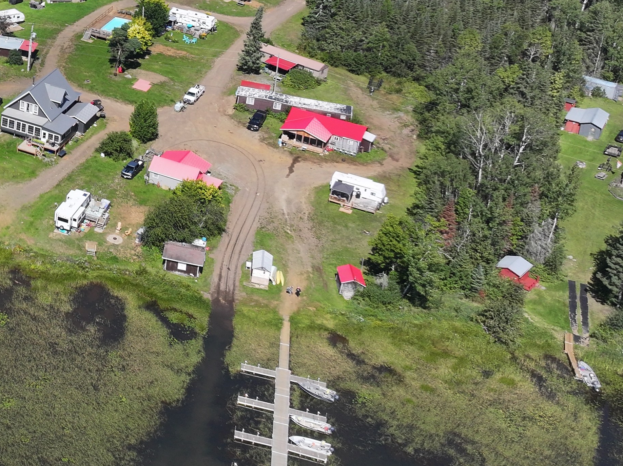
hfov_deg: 23.8
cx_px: -243
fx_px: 1241
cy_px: -44
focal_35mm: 69
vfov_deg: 20.3
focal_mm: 12.29
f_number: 5
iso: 100
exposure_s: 1/100
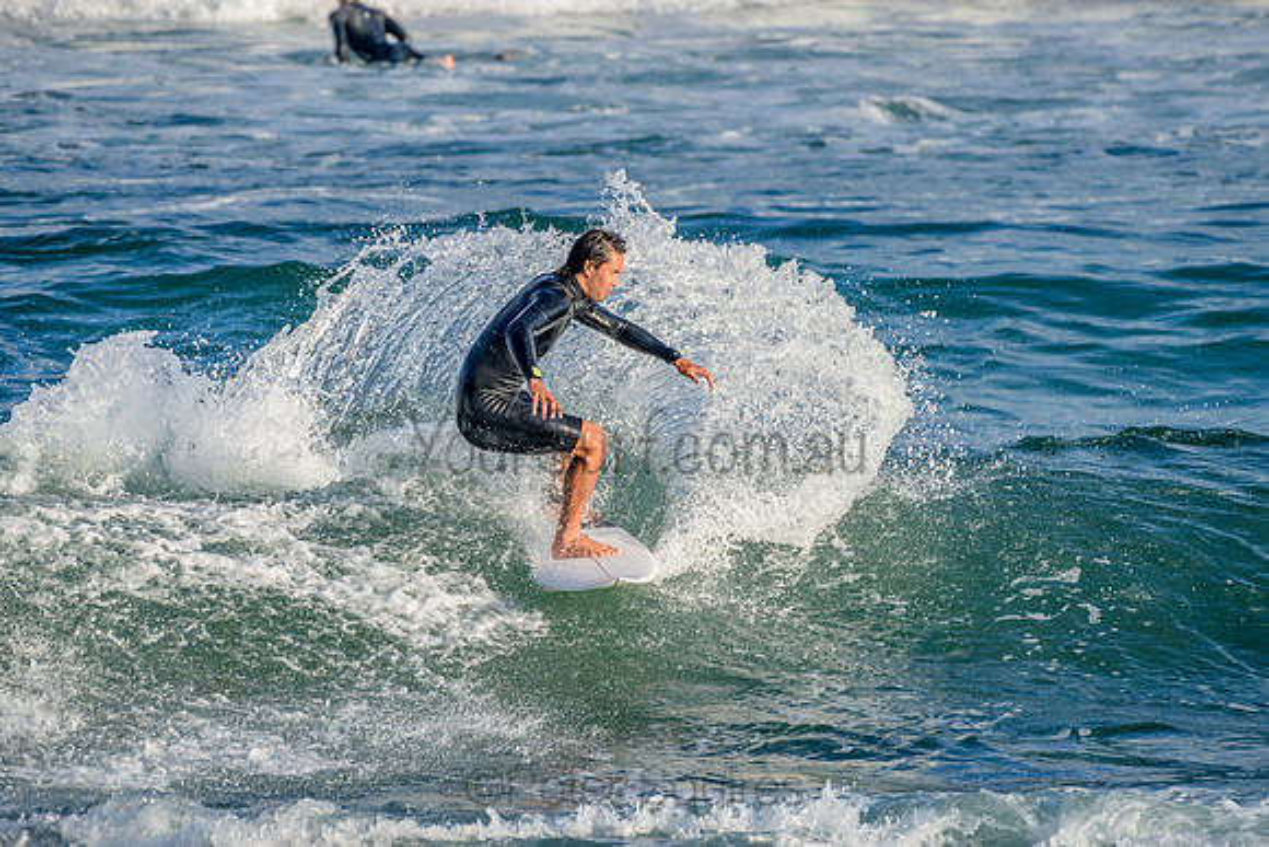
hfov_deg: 3.4
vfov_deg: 2.2
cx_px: 634
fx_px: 21579
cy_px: 424
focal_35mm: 612
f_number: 5.6
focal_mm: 500
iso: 220
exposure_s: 1/1250
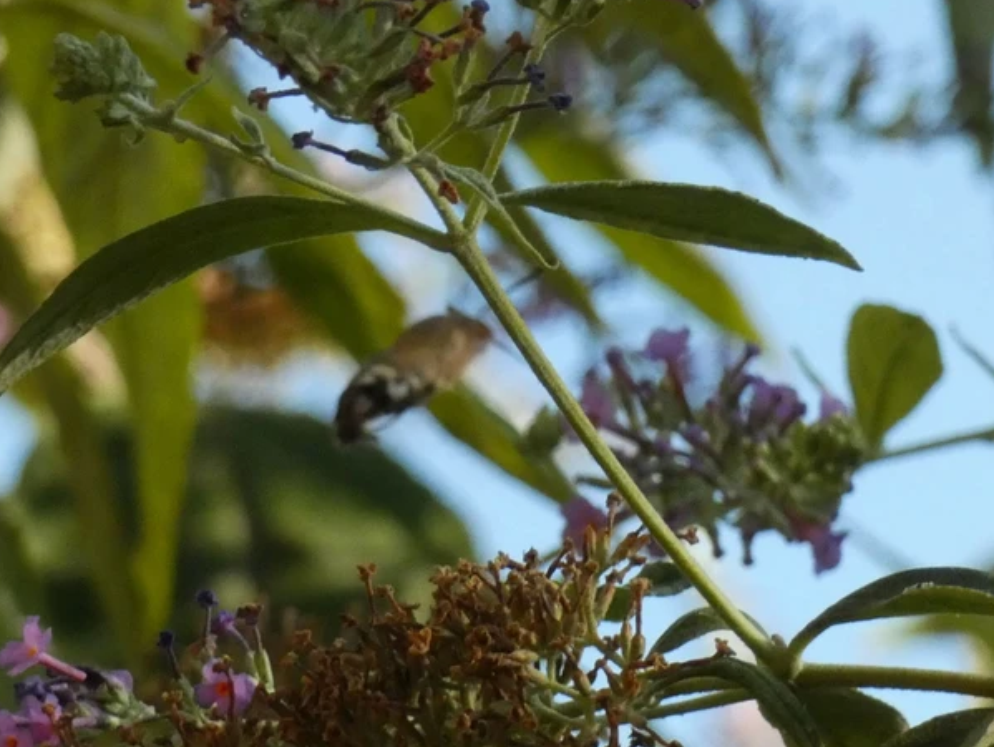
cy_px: 390
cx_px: 491
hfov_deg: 7.9
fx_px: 7241
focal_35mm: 252
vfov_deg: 5.9
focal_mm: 42.3
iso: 640
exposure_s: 1/320
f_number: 5.5
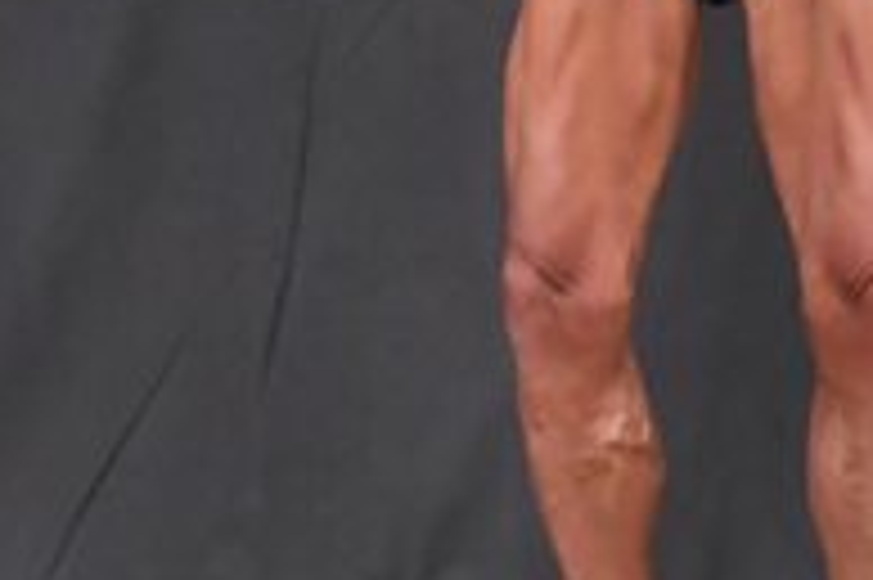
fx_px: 20958
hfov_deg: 2.4
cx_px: -74
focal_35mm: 865
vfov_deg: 1.6
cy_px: -198
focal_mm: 145
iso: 6400
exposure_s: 1/400
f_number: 5.6
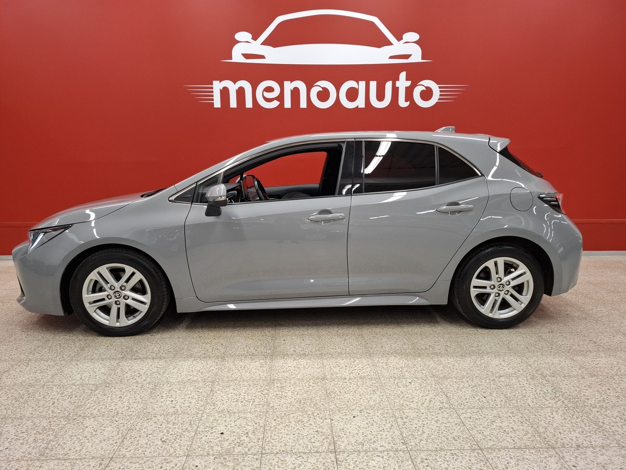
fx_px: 416
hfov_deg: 73.9
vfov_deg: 58.9
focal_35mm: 23
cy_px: 235
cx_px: 313
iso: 160
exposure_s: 1/100
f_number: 1.8
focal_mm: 5.54
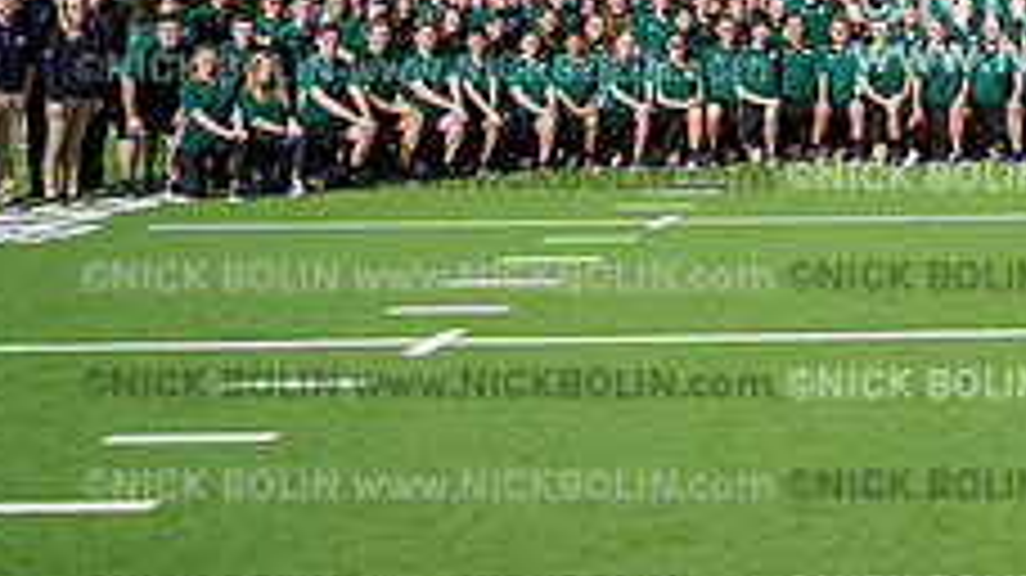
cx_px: 1130
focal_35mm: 72
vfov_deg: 16.0
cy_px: -137
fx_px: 1958
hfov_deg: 27.0
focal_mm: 27
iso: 125
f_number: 4
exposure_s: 1/1000
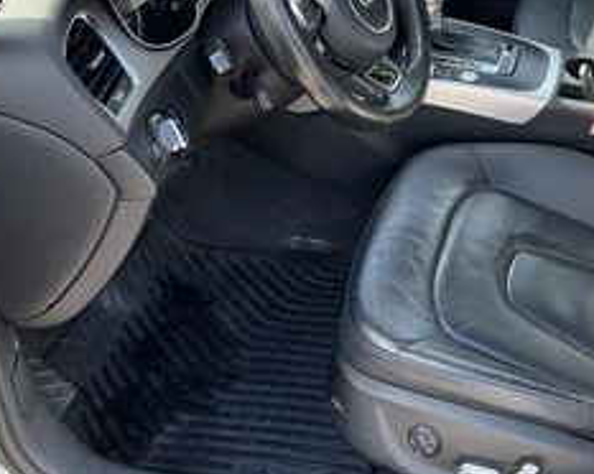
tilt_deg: -36.3
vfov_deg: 31.6
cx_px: 433
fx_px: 826
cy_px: 133
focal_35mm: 47
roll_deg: +4.8
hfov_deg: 38.7
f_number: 1.8
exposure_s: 1/172
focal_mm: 3
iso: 32
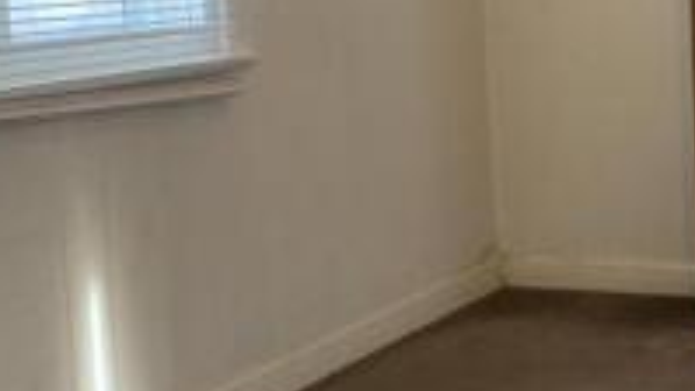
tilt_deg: -5.3
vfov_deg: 14.5
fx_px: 1530
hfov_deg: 25.3
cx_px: 526
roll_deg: +2.3
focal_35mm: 83
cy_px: 79
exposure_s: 1/50
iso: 160
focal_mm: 4.25
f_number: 1.8
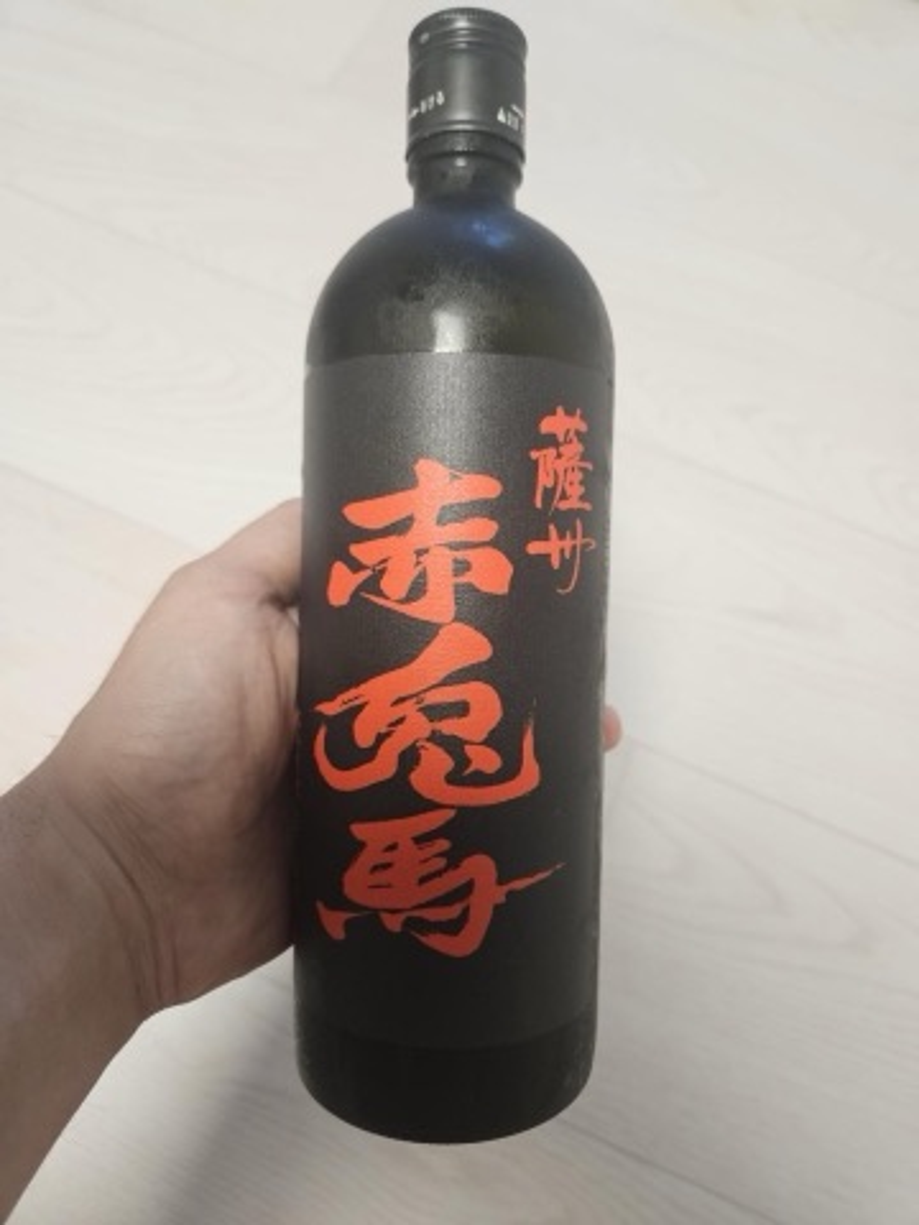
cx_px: 460
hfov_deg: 58.9
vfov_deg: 73.9
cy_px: 612
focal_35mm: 23
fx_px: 814
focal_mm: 5.4
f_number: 1.8
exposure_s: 1/120
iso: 400
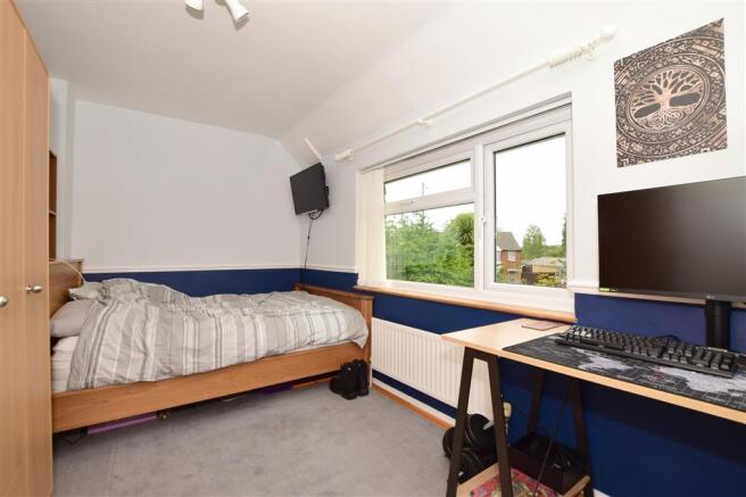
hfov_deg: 100.4
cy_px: 248
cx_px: 373
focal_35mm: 15
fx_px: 311
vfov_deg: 77.3
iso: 400
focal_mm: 10
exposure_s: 1/125
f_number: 7.1
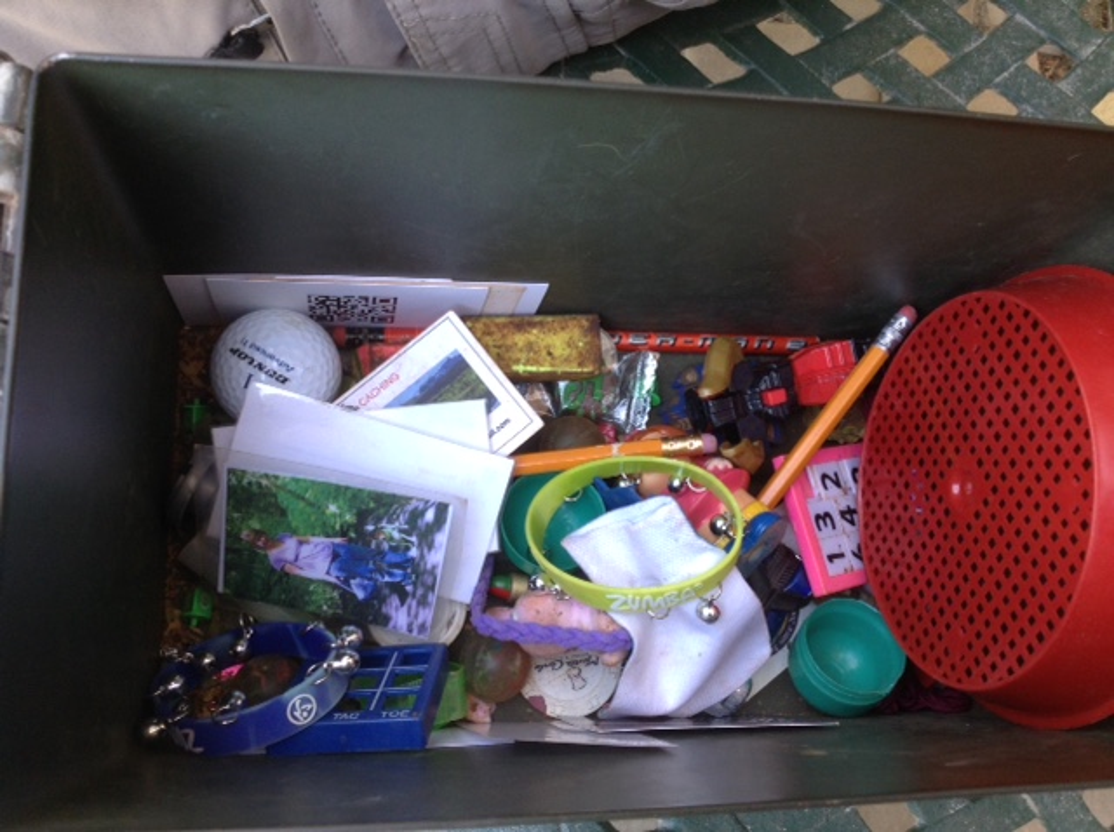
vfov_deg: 42.8
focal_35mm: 33
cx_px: 557
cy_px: 416
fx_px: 1060
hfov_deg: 55.4
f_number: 2.4
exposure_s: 1/24
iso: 32
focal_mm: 3.3
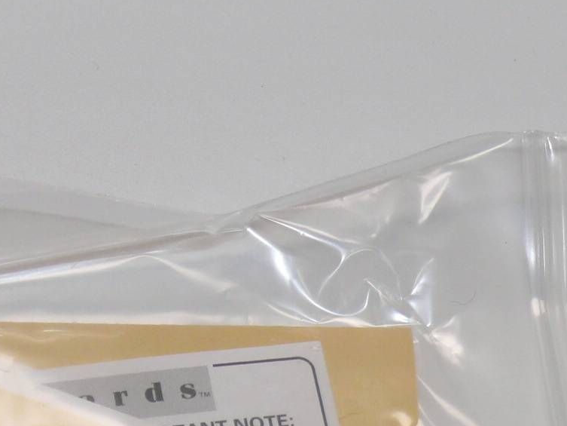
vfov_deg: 8.6
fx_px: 2818
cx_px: 164
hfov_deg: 11.5
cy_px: 385
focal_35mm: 172
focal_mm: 11.8
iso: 100
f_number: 3.2
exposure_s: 1/60
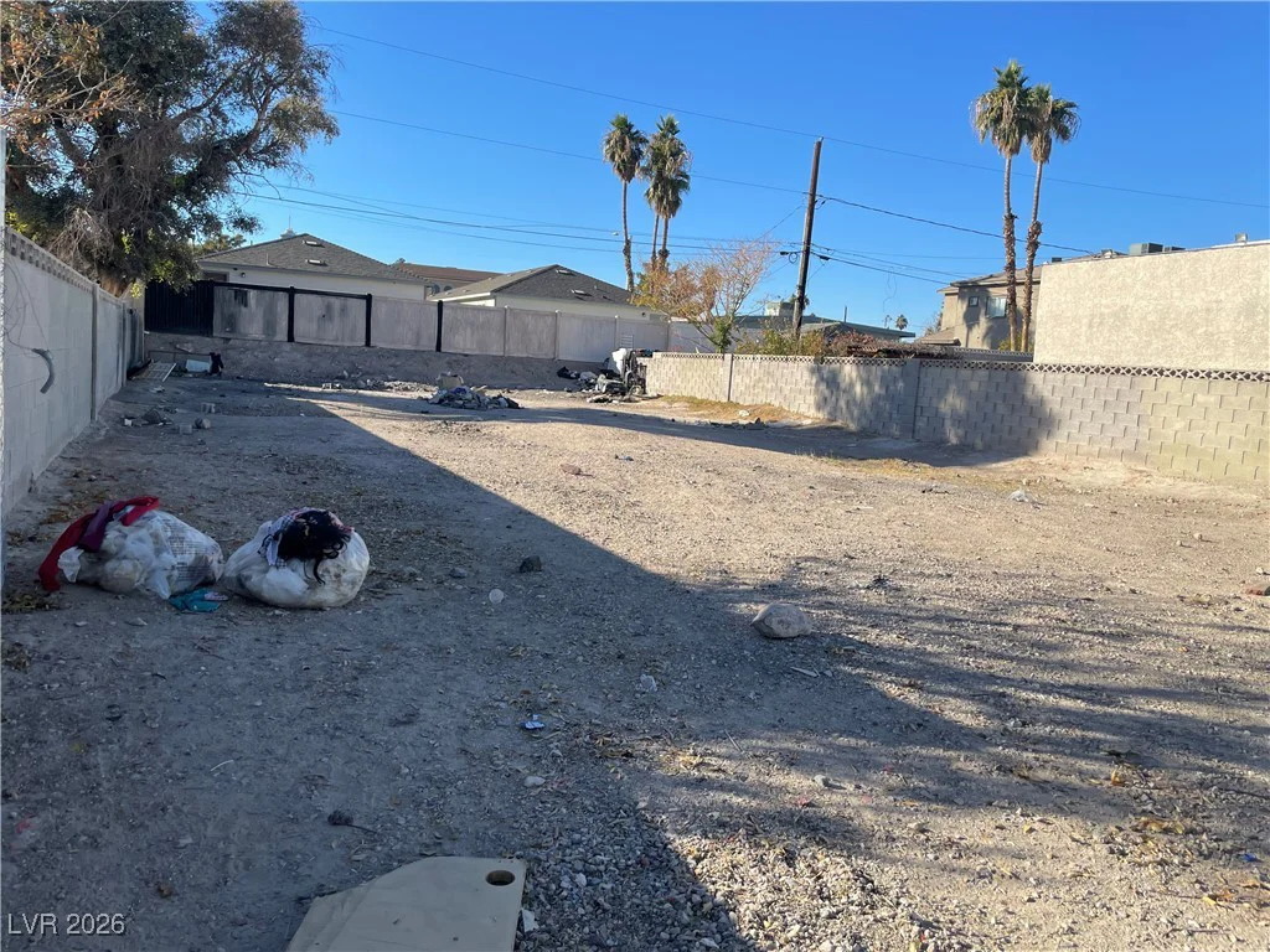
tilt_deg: -5.7
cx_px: 635
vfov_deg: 53.1
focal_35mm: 26
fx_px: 954
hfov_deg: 67.3
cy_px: 476
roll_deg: -2.6
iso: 32
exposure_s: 1/2398
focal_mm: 4.2
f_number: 1.6
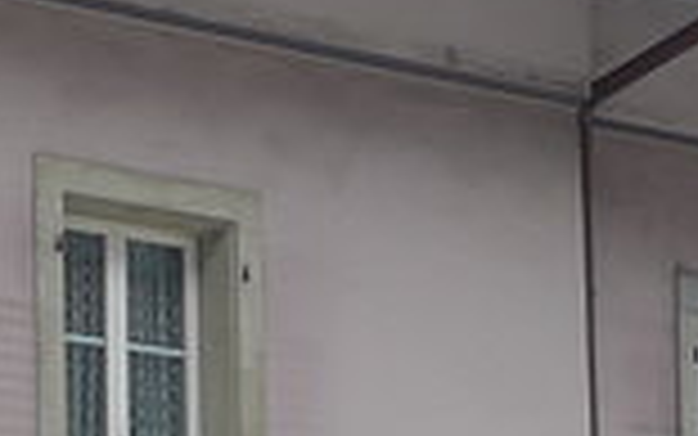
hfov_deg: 8.8
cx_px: 0
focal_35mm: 238
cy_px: 809
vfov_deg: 5.4
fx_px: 4529
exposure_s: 1/400
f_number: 2.8
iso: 80
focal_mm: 6
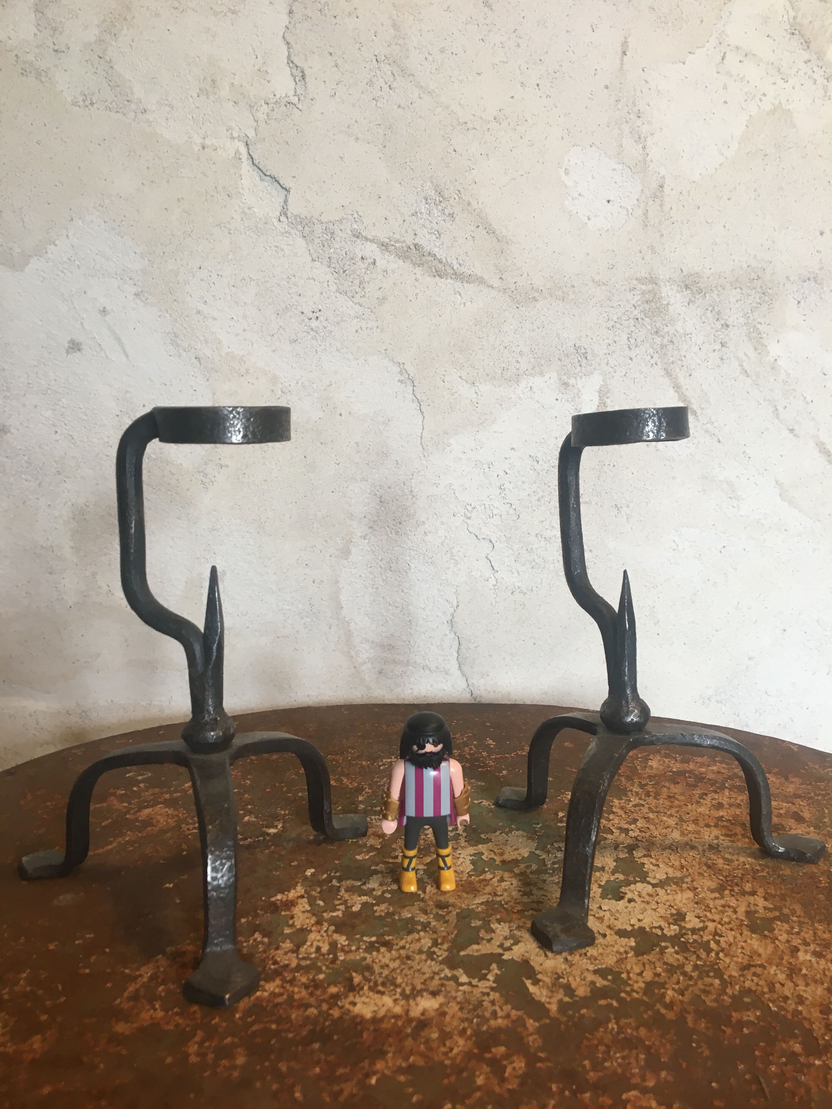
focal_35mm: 29
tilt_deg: -5.9
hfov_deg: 48.2
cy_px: 554
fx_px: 929
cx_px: 416
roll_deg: +1.3
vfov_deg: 61.7
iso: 64
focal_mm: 4.15
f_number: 2.2
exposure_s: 1/33
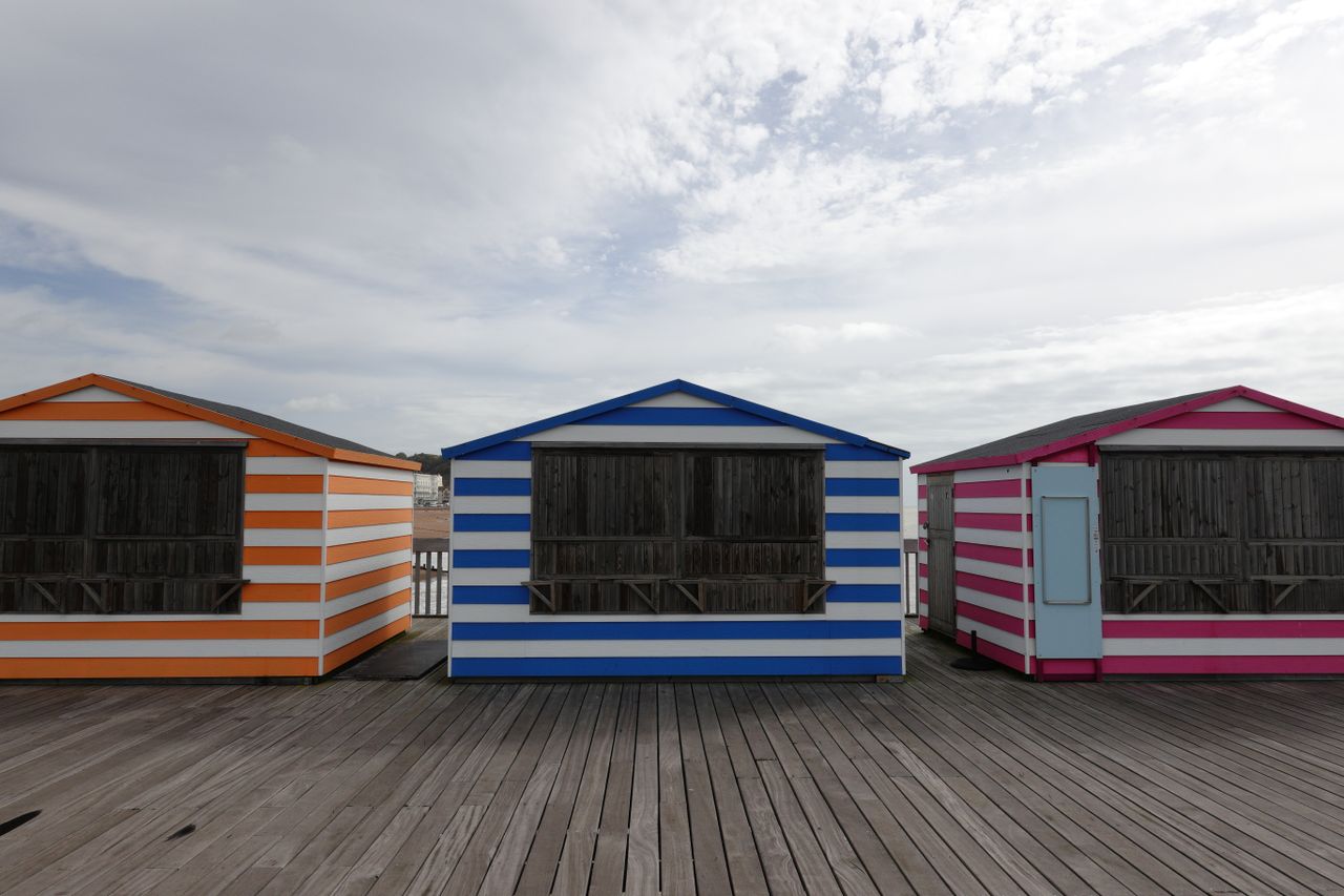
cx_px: 672
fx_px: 896
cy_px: 448
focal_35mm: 24
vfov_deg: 53.1
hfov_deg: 73.8
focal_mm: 9
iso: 100
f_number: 5.6
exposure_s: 1/800
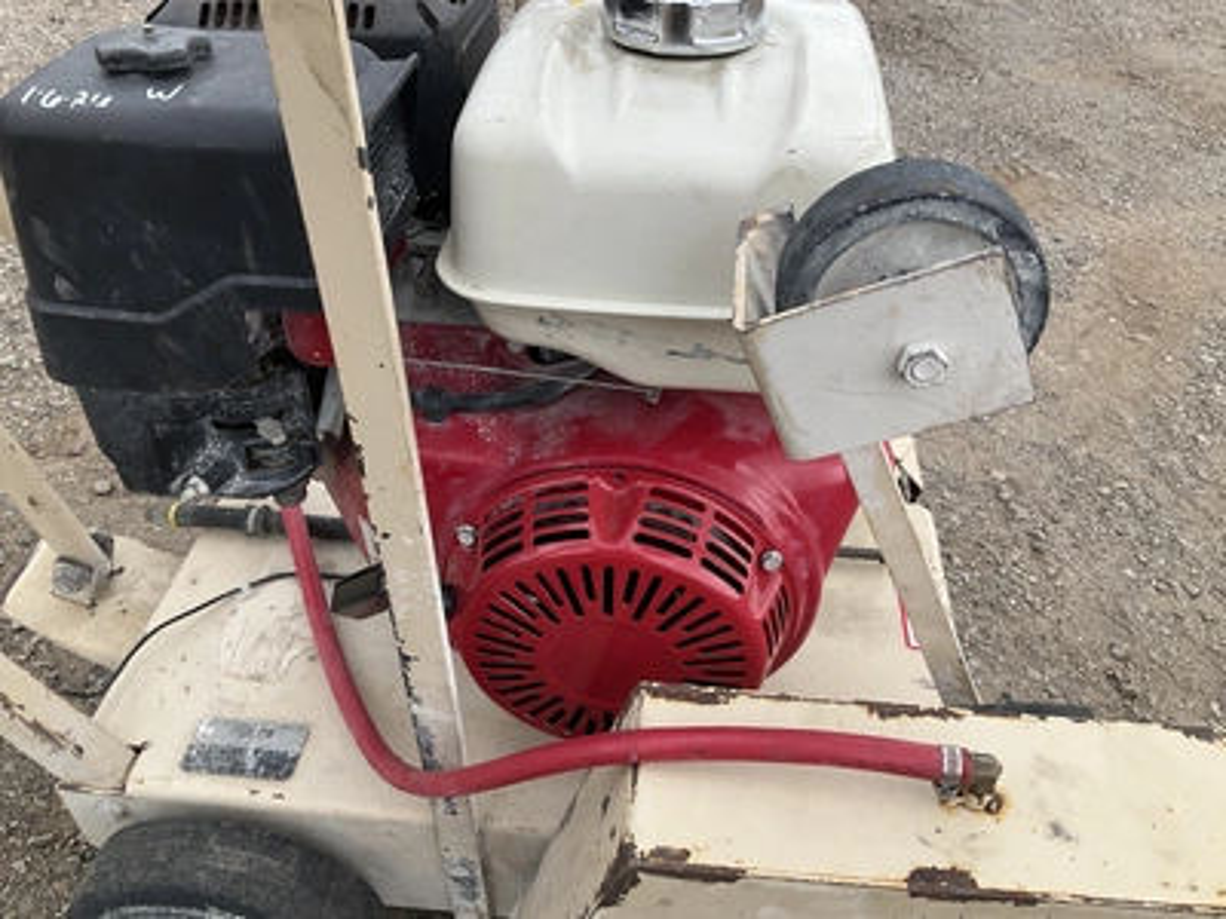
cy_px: 460
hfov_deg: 61.7
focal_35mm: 29
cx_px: 613
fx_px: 1027
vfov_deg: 48.2
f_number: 1.8
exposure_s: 1/781
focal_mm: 3
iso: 25
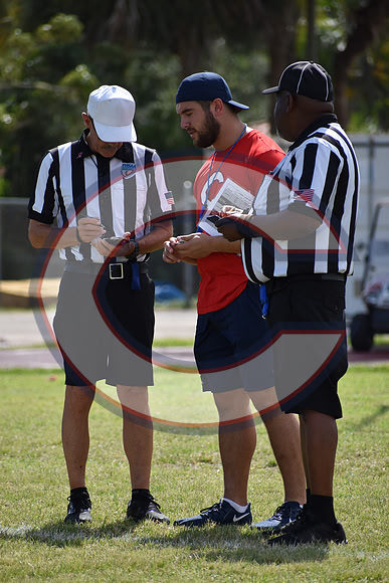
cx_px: 194
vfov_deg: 5.3
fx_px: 6317
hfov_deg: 3.5
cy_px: 292
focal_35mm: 390
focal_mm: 260
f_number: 6
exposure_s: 1/1600
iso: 400
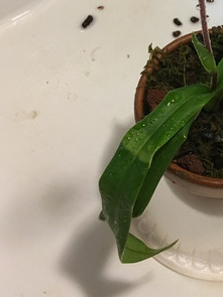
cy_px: 60
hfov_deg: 22.3
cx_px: 230
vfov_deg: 30.0
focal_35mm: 63
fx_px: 542
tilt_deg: -54.9
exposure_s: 1/30
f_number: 2.2
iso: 100
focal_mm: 4.15
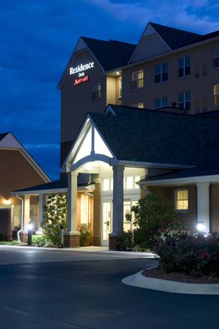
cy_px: 164
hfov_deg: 18.2
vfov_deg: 27.0
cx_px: 110
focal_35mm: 75
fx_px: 684
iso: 200
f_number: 5.6
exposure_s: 1
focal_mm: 50
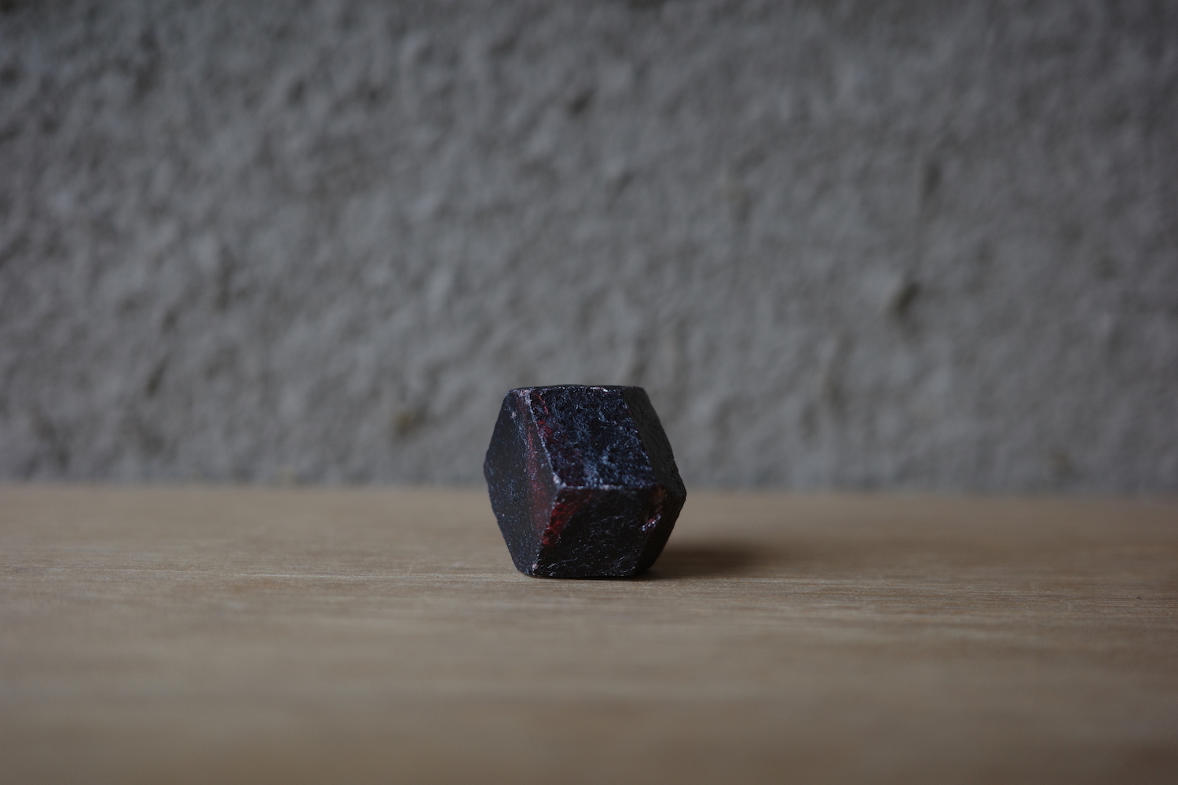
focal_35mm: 40
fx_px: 1309
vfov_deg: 33.4
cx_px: 589
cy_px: 392
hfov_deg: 48.5
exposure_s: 1/125
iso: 200
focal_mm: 26
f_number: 2.8
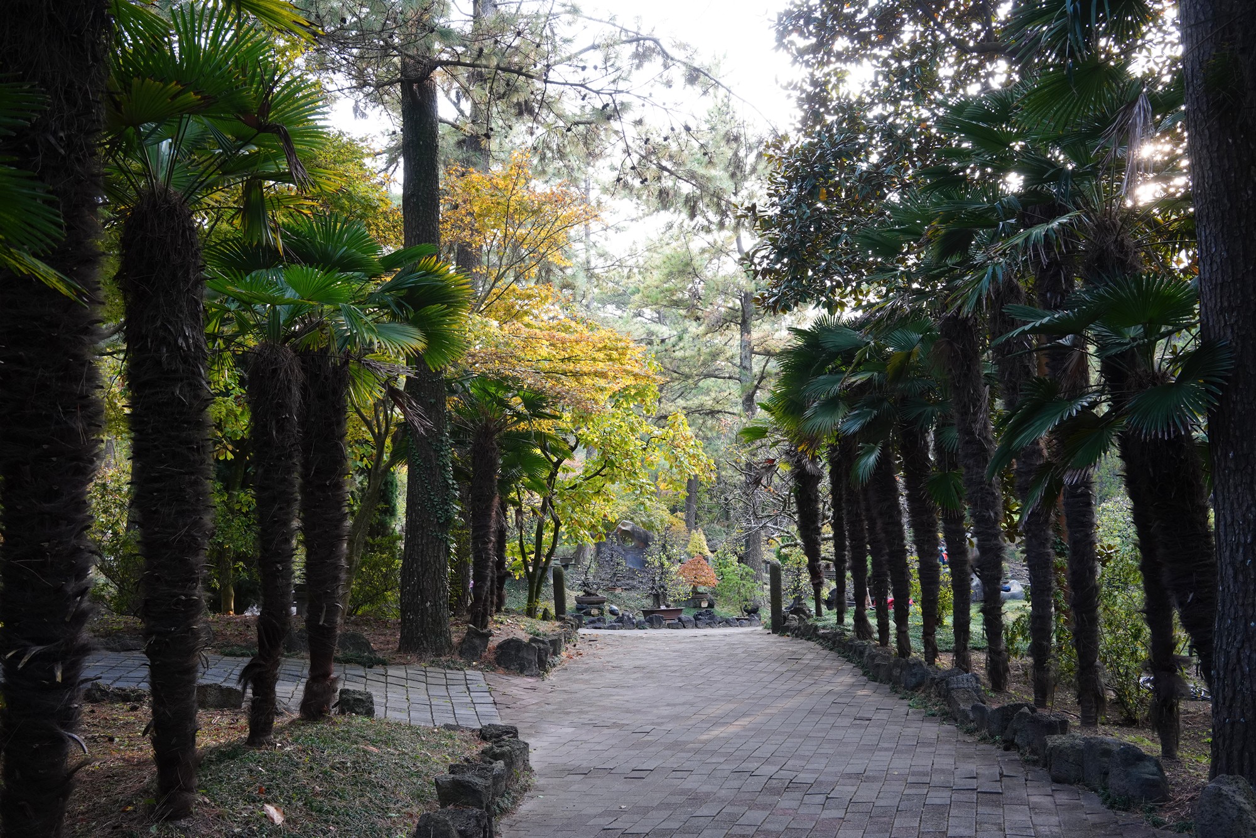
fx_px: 1221
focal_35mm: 35
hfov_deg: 54.4
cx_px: 628
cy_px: 419
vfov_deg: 37.9
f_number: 7.1
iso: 1000
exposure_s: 1/100
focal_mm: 35
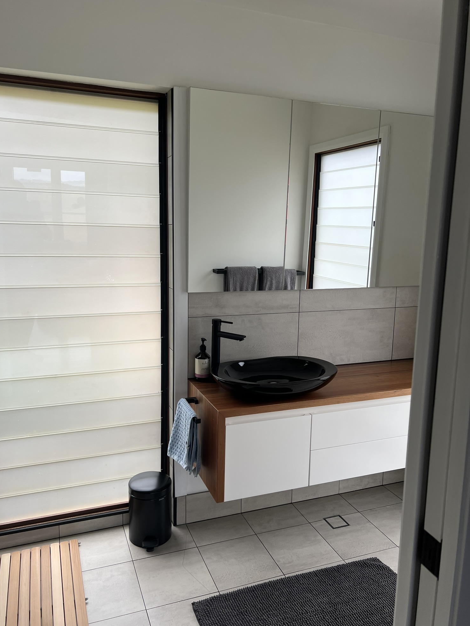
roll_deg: -1.1
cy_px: 307
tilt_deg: -9.9
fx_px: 489
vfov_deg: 65.3
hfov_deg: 51.3
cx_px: 226
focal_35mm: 27
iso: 32
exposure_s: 1/142
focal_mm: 5.7
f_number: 1.5
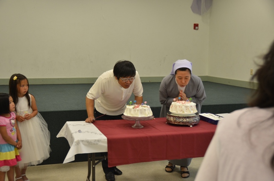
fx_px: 353
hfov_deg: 42.4
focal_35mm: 46
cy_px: 90
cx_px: 137
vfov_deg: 28.8
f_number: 4
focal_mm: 31
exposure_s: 1/60
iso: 800
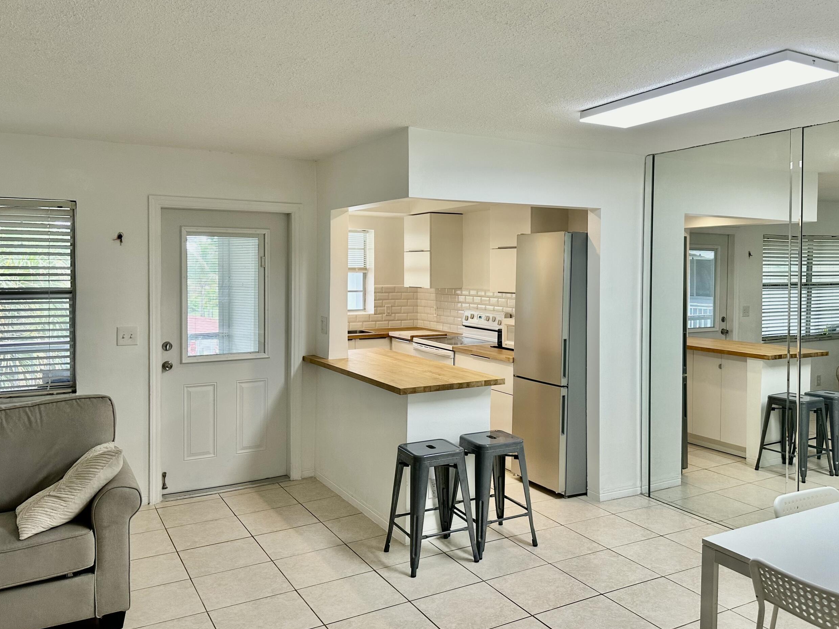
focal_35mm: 29
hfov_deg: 61.4
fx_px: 703
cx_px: 480
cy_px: 276
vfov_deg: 48.1
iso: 125
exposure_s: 1/120
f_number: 1.78
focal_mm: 6.86
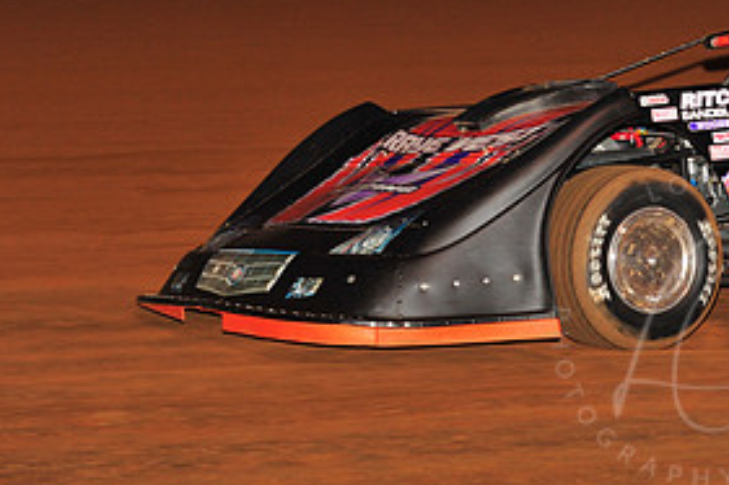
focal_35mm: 248
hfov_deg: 8.3
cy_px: 91
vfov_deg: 5.5
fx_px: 5019
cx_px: 706
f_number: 6.3
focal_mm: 120
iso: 1000
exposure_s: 1/320
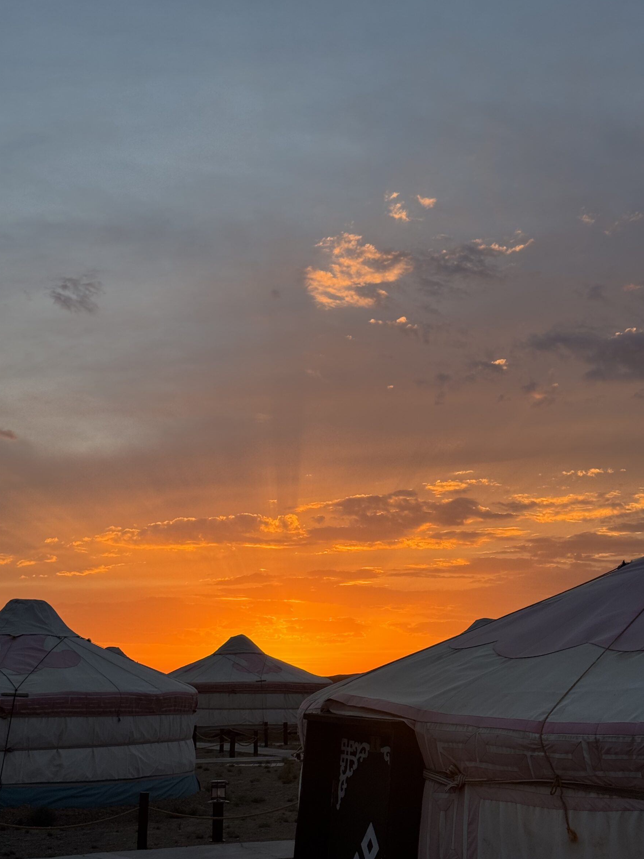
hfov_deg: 28.0
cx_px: 327
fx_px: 1290
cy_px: 423
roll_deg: -1.1
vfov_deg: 36.8
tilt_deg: +10.9
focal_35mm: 52
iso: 64
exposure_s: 1/343
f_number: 1.78
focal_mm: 6.76
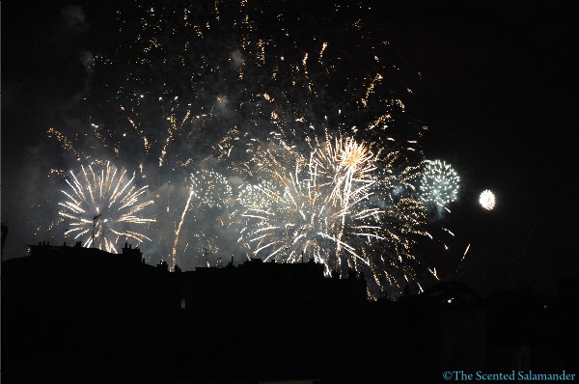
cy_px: 192
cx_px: 290
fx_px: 1686
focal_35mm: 105
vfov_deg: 13.0
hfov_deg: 19.5
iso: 1600
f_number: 5.3
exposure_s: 1/20
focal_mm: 70
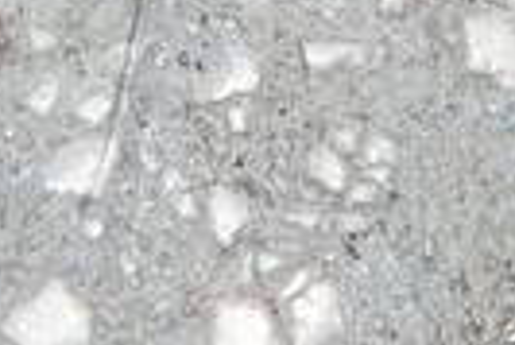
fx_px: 5857
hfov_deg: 5.0
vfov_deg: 3.4
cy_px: -178
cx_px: 372
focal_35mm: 409
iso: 100
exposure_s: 1/60
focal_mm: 13.6
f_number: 4
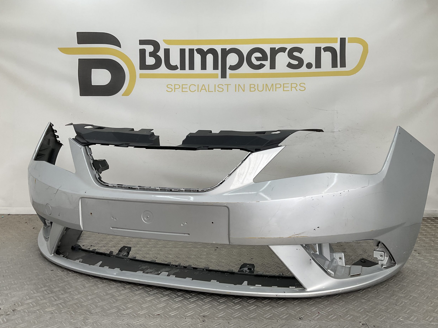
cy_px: 168
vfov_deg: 46.8
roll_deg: -1.2
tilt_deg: -6.9
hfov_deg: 60.0
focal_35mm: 30
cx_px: 225
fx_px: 380
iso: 16
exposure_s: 1/225
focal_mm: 3
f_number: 1.8
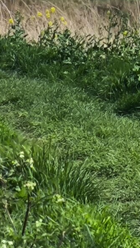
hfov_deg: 2.8
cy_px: -41
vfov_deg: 4.9
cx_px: -14
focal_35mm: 435
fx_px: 2870
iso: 50
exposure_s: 1/1081
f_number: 1.7
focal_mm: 4.71
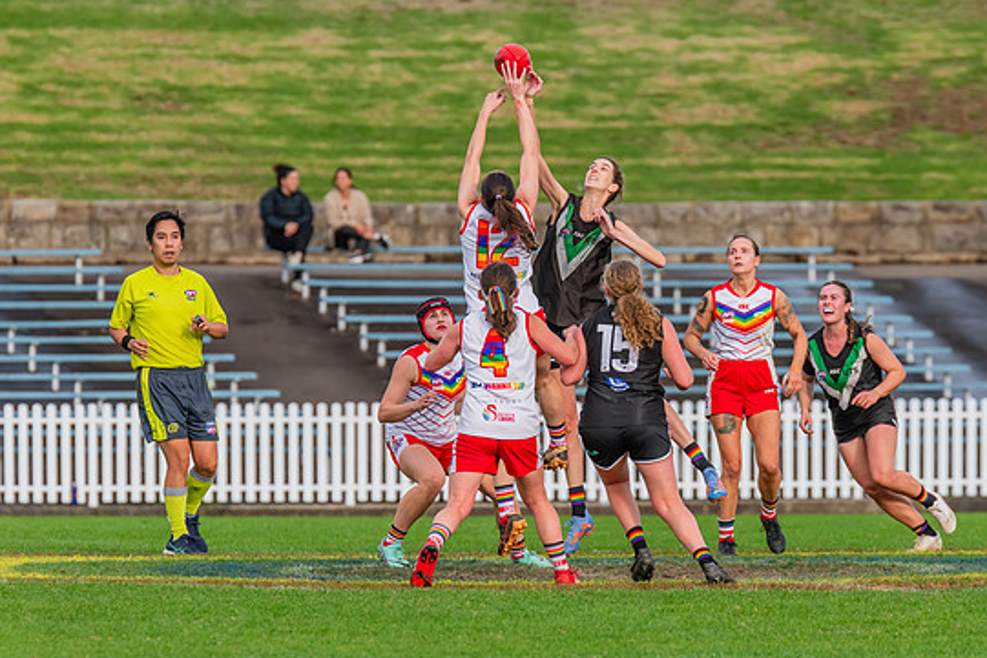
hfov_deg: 3.8
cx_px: 577
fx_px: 14698
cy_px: 266
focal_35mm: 536
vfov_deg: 2.6
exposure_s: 1/1000
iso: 800
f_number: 8
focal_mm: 420
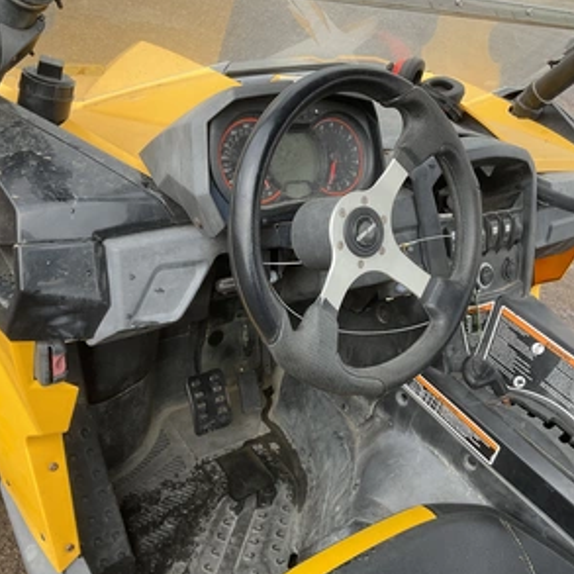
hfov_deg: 47.0
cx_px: 343
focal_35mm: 35
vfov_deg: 47.2
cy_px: 286
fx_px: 657
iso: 16
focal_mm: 3
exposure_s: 1/136
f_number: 1.8
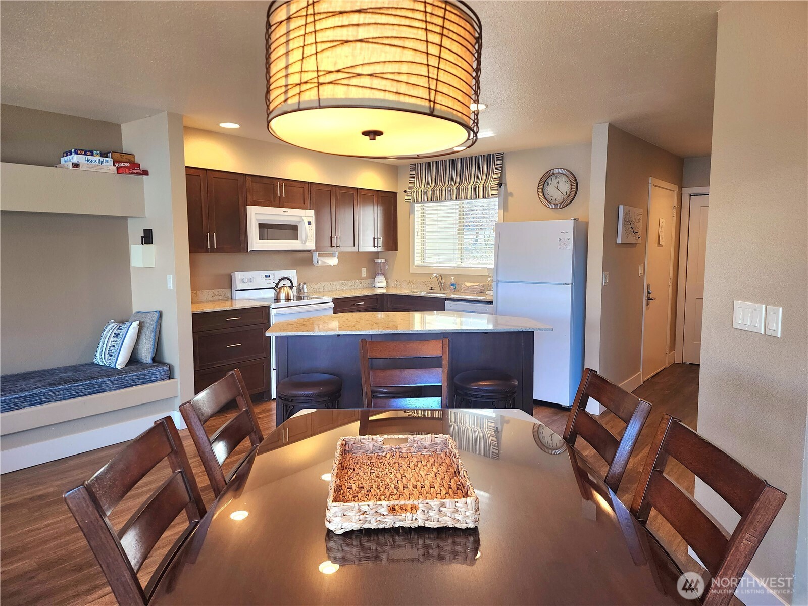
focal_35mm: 23
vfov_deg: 58.9
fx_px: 537
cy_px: 303
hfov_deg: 73.9
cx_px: 404
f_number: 1.8
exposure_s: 1/120
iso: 100
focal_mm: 6.4
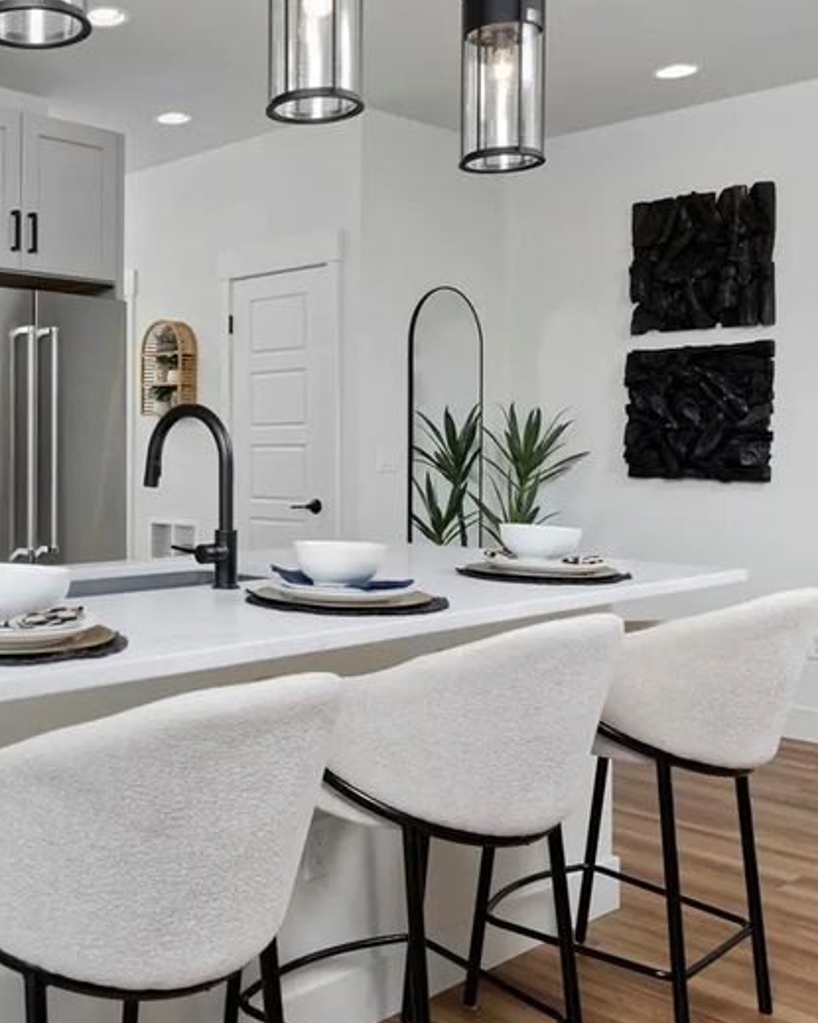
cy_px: 461
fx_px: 1120
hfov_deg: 37.2
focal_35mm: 37
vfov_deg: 49.0
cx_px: 61
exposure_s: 1/200
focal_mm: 20
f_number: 11
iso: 800
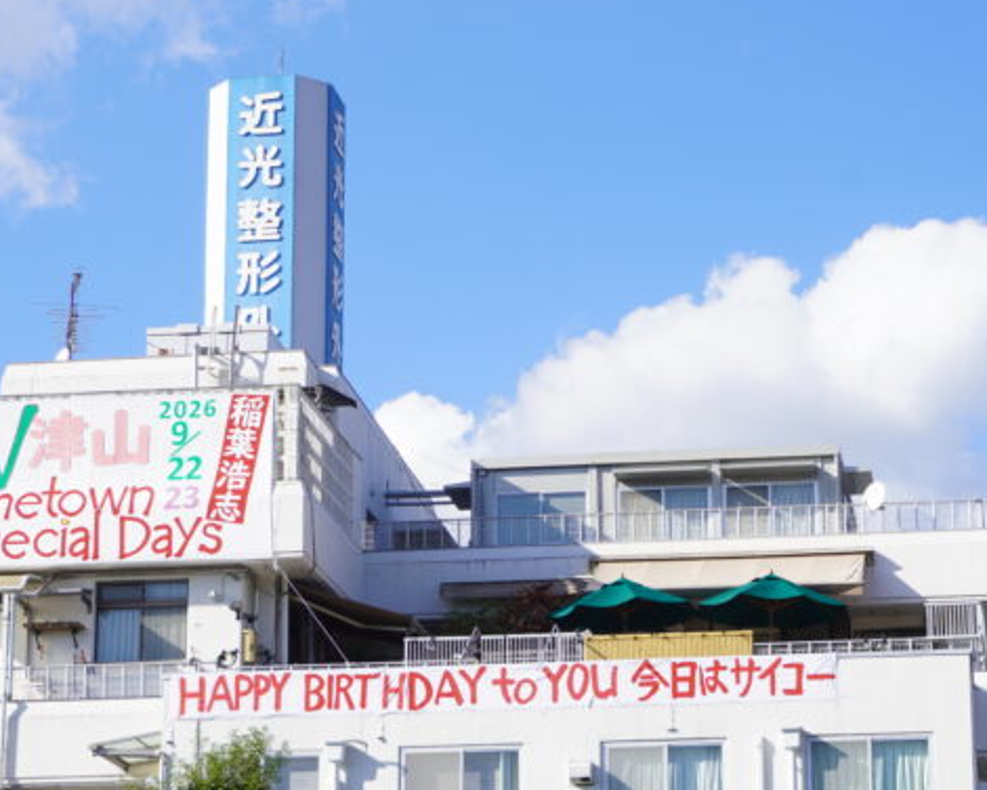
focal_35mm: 115
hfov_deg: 16.7
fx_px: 3359
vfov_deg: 13.4
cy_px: 427
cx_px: 517
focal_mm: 50
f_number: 10
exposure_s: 1/125
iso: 100
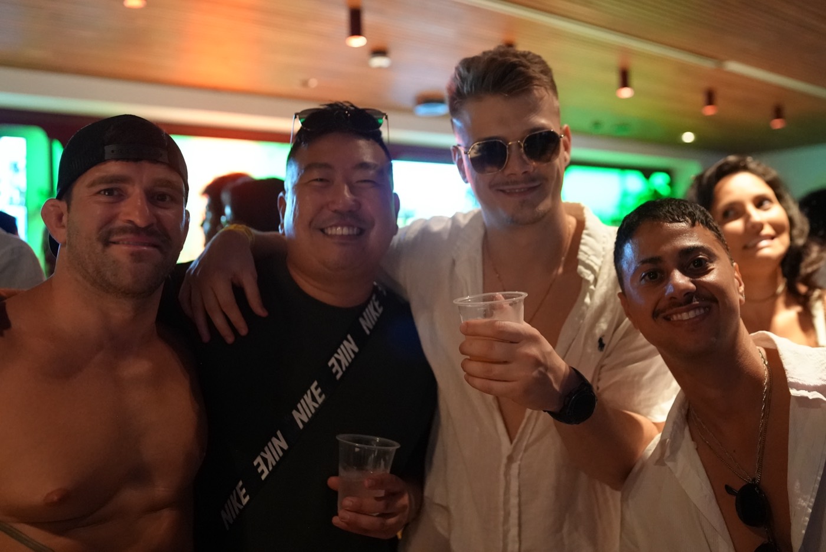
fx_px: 803
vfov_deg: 37.9
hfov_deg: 54.4
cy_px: 276
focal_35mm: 35
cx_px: 413
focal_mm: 35
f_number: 2.5
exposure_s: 1/160
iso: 12800
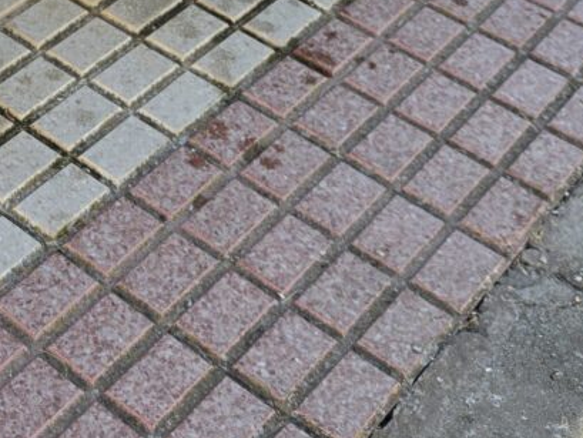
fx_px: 1516
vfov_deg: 14.4
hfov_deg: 20.7
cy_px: -361
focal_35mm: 90
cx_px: -57
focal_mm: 6.5
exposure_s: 1/180
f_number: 1.4
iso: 32
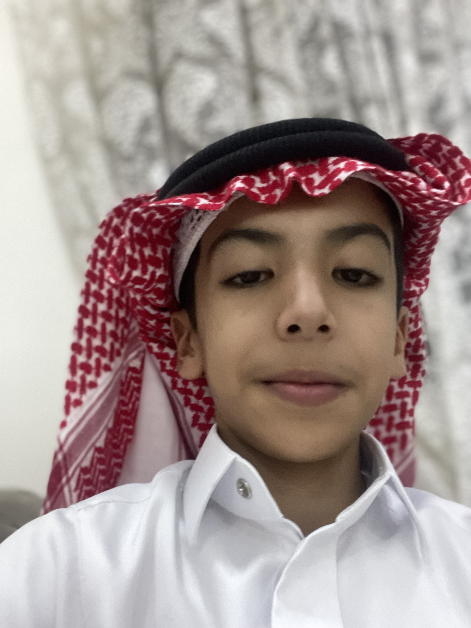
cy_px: 314
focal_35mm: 30
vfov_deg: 60.0
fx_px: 544
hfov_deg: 46.8
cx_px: 236
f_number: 2.2
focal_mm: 2.71
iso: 800
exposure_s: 1/21
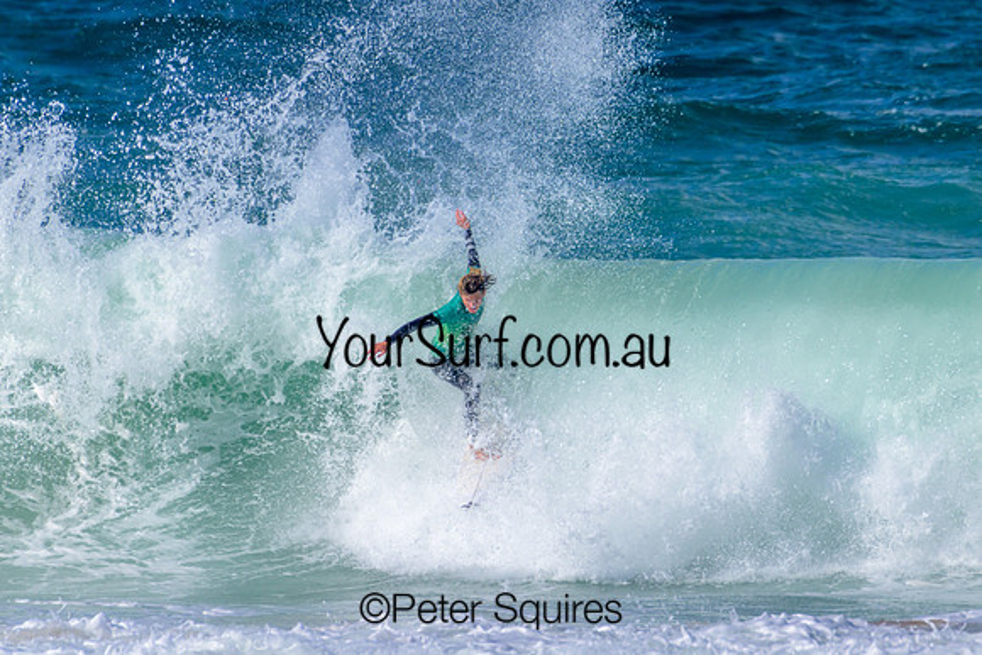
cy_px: 328
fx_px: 24555
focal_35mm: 900
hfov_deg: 2.3
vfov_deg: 1.5
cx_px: 491
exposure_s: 1/2500
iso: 640
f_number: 11
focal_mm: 900
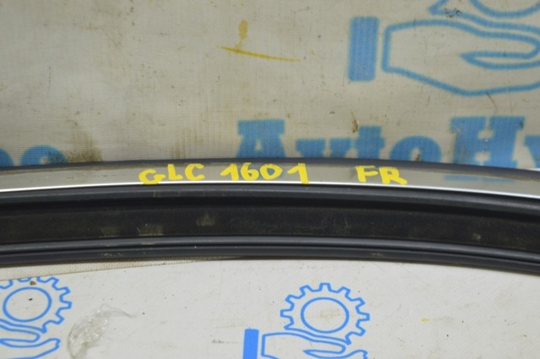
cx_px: 270
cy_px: 180
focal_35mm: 82
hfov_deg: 24.6
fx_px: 1236
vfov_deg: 16.5
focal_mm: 55
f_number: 5.6
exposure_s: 1/20
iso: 400
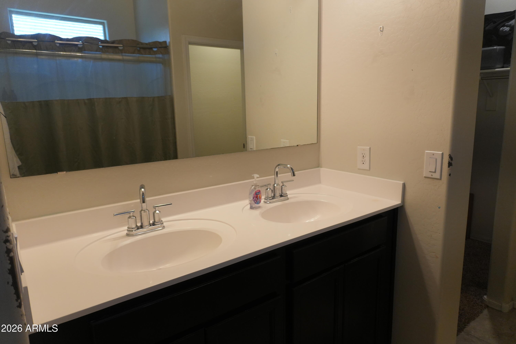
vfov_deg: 53.1
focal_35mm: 24
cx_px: 258
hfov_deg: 73.7
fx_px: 344
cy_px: 172
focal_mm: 16
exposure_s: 1/160
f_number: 4
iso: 1000
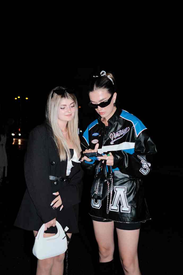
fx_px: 267
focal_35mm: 35
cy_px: 138
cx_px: 92
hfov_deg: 37.9
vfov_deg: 54.4
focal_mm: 23
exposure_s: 1/100
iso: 640
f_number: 2.2
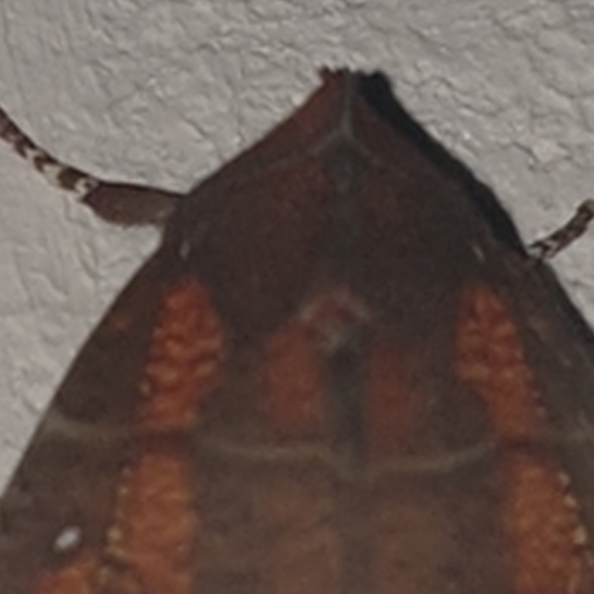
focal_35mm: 84
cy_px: 563
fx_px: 1631
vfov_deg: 20.1
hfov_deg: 20.6
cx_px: 389
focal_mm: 4.3
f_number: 1.5
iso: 50
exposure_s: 1/2222
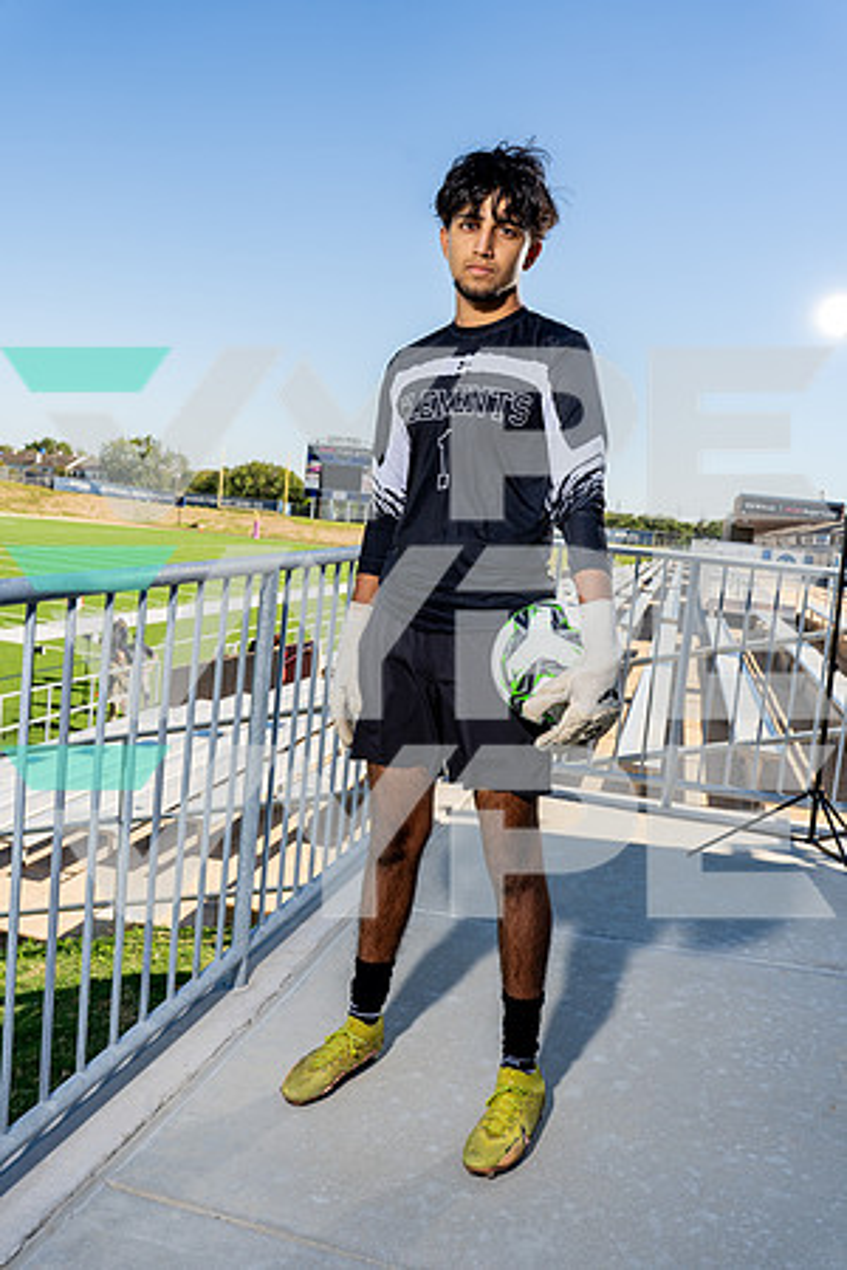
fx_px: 1059
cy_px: 635
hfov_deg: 43.6
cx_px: 424
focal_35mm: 30
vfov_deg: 61.9
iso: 100
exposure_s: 1/250
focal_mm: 30
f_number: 6.3
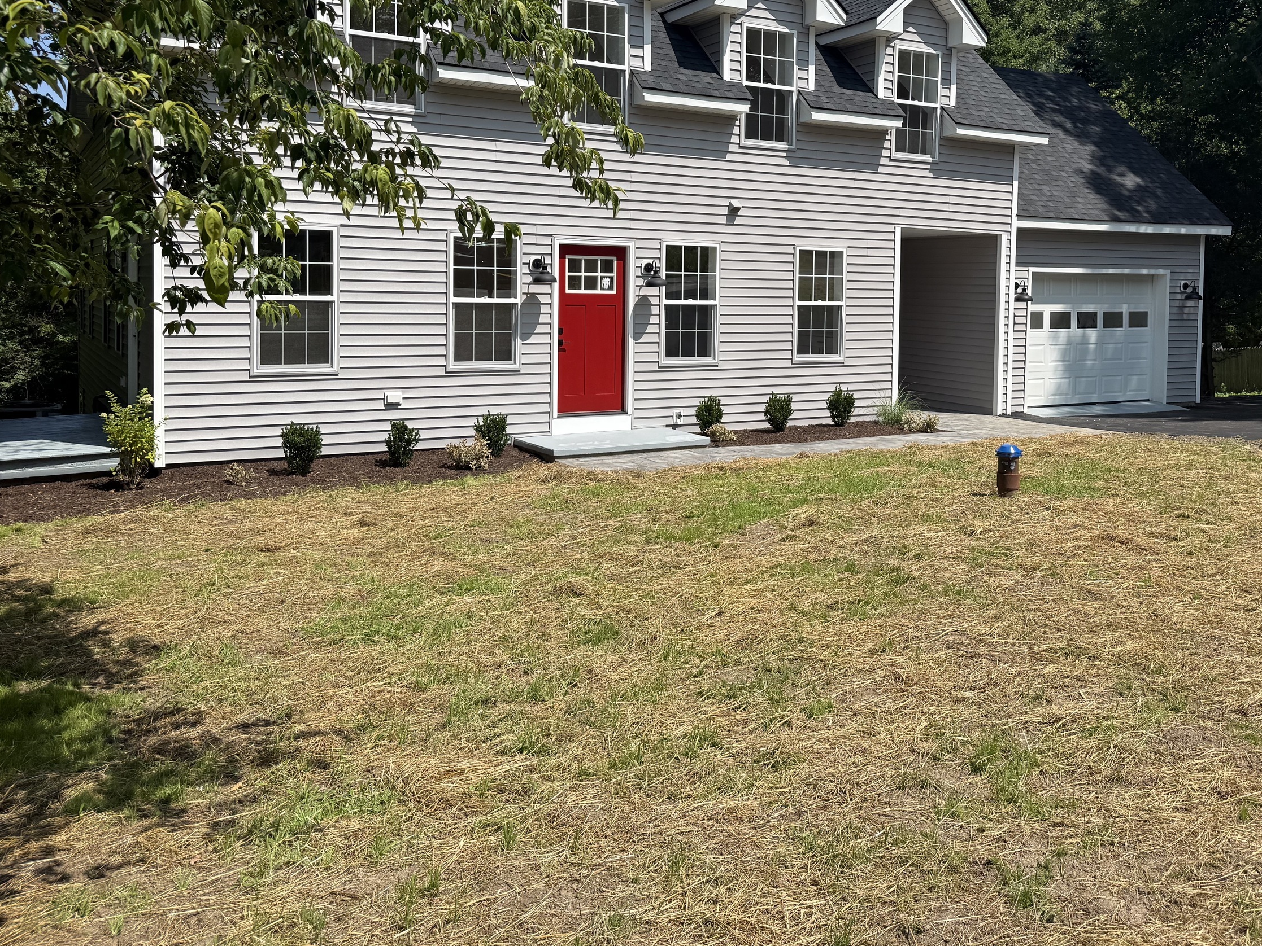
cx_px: 763
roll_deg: -1.1
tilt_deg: -1.9
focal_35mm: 33
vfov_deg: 42.4
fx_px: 1203
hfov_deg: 54.9
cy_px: 325
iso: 80
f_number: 1.78
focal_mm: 6.76
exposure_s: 1/4975
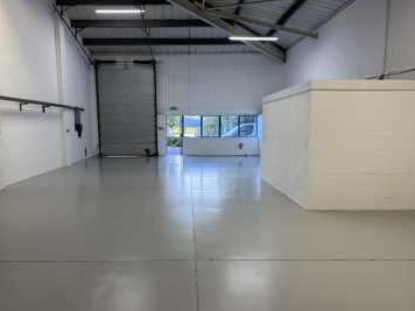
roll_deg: +0.3
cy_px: 165
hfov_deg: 65.2
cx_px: 188
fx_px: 324
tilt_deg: -7.2
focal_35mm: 27
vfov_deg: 51.3
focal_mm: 6.76
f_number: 1.78
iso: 64
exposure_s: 1/100
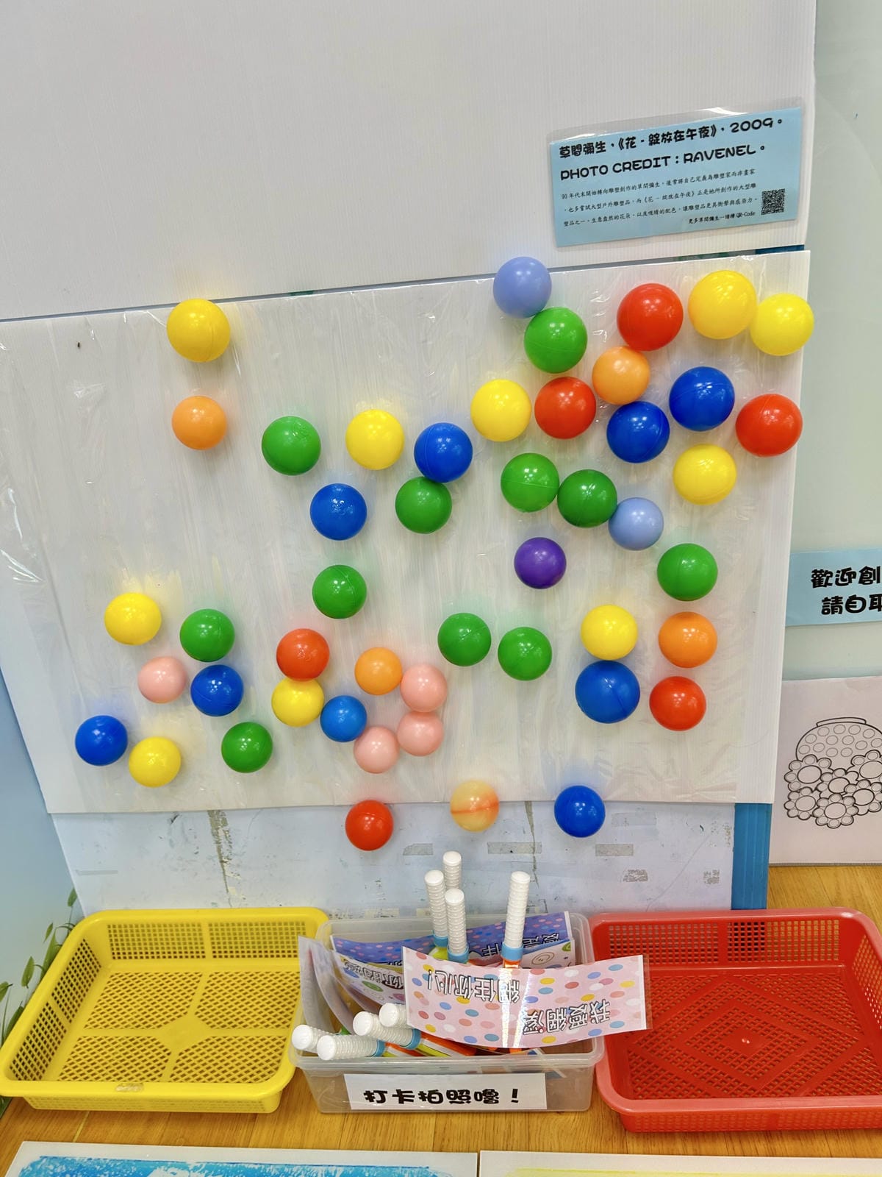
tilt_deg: -24.3
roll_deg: +5.1
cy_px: 588
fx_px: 883
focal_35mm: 26
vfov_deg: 67.3
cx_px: 441
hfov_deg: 53.1
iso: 80
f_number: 1.5
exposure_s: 1/120
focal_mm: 5.7
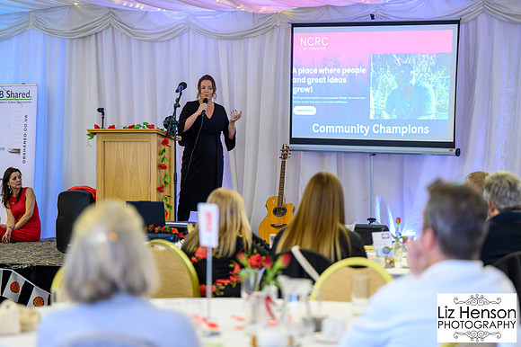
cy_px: 173
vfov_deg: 14.3
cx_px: 263
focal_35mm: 95
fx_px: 1381
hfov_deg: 21.4
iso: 12800
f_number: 2.8
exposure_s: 1/200
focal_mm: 94
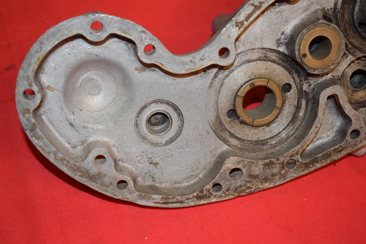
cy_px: 122
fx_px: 549
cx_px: 183
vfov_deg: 25.1
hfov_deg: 36.9
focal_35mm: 54
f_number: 5
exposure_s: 1/60
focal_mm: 36
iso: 640
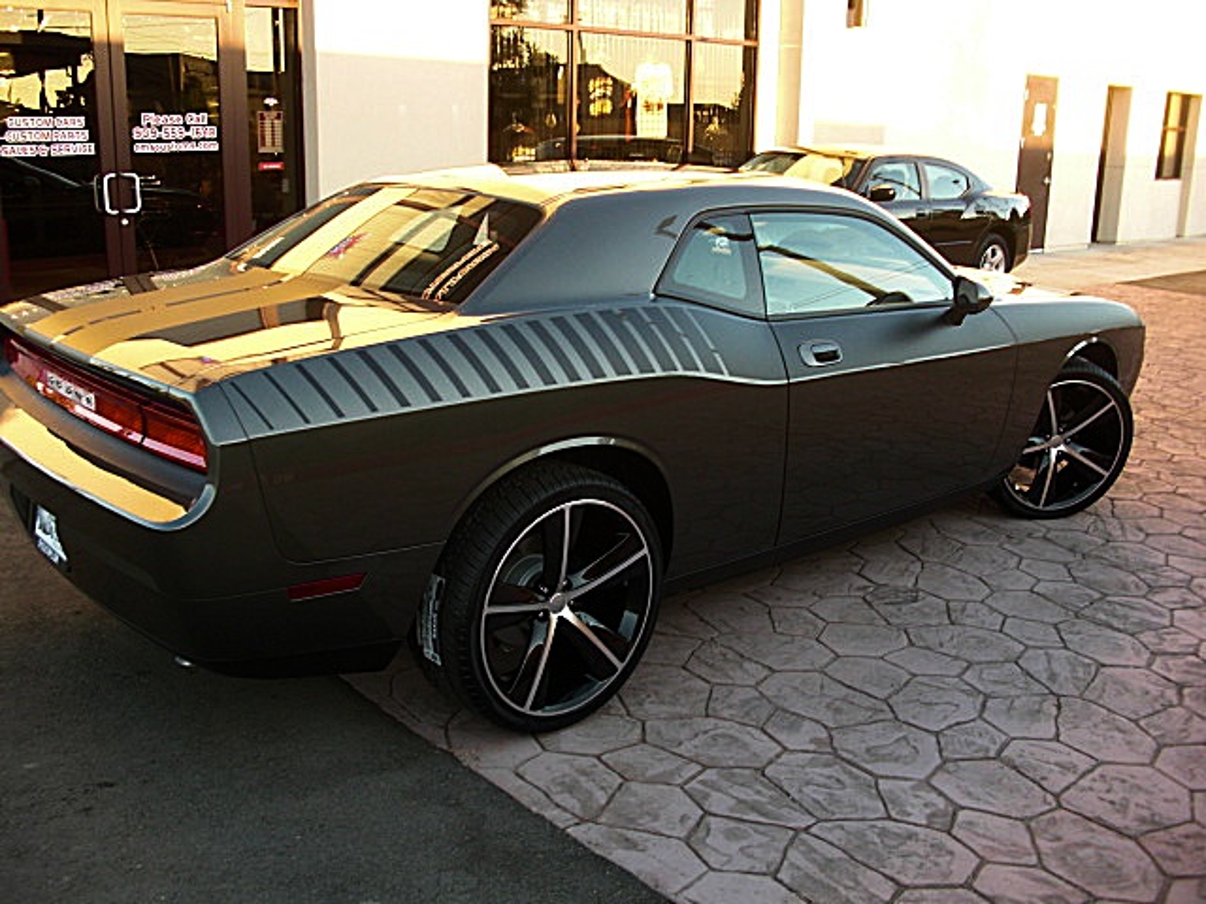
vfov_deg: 39.7
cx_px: 603
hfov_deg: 51.4
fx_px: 1254
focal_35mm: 36
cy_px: 452
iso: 100
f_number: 2.8
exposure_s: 1/80
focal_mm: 6.3
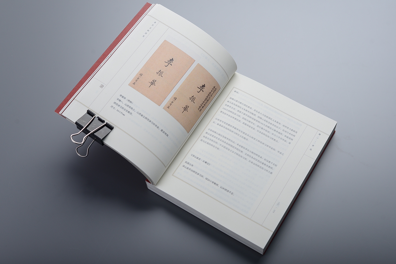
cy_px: 132
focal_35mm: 50
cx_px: 198
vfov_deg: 27.0
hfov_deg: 39.6
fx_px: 550
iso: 100
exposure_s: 1/125
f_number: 5.6
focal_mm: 50
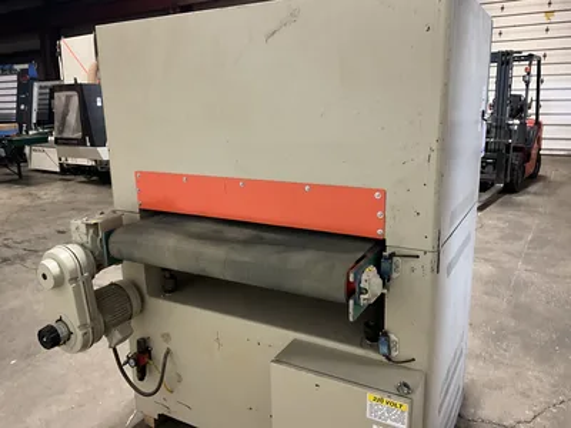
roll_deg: +1.7
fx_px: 478
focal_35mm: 29
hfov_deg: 61.7
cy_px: 214
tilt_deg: -14.6
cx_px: 286
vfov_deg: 48.2
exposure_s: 1/59
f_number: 1.8
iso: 320
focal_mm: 3
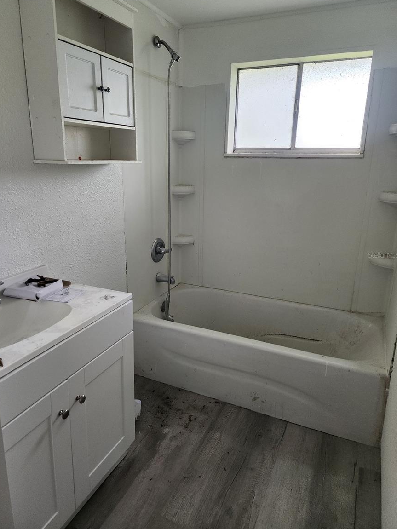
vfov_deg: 71.6
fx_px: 367
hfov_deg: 56.8
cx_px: 194
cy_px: 255
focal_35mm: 24
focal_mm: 6.4
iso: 200
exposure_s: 1/180
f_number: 1.8
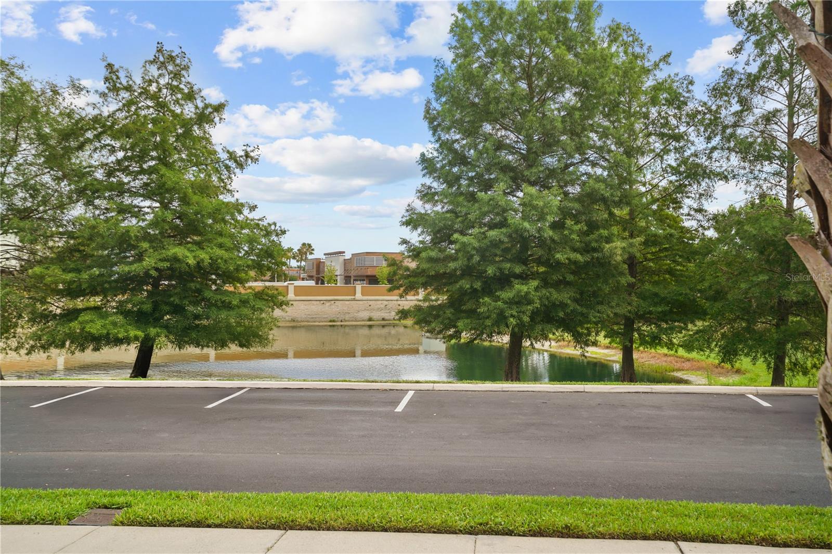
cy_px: 277
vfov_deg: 37.8
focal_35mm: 35
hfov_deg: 54.4
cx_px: 416
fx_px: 809
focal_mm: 35
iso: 100
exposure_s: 1/125
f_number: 8
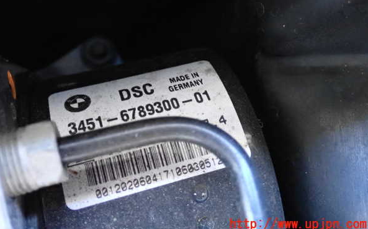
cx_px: 184
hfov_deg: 45.3
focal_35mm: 44
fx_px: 441
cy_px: 93
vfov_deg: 29.1
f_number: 2.8
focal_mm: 7.31
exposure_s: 1/50
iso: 2500
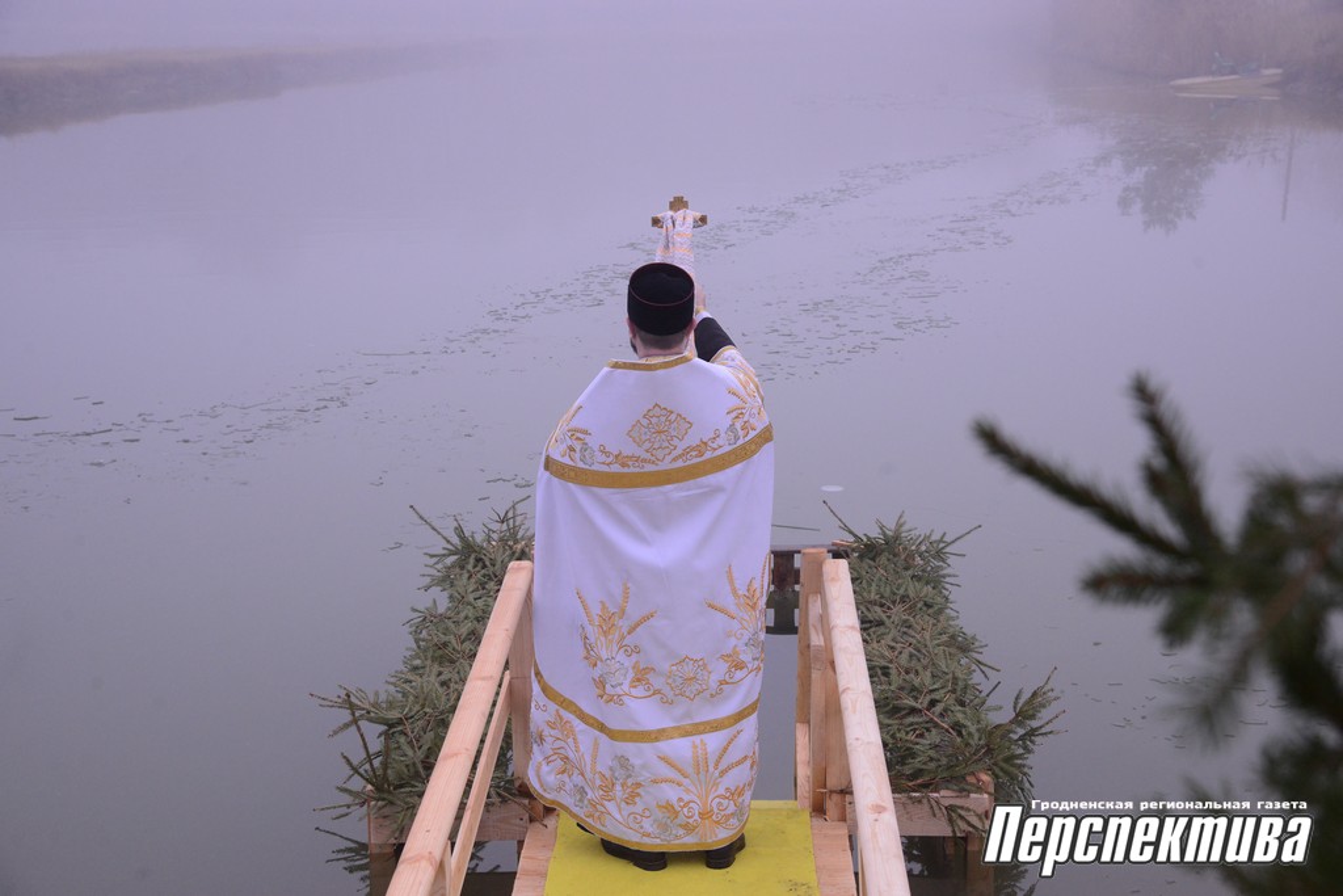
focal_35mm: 52
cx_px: 672
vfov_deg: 26.0
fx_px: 1940
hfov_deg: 38.2
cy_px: 448
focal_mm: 52
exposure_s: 1/500
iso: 3200
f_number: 7.1
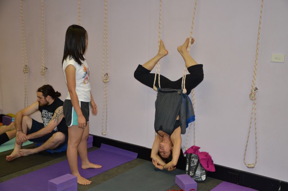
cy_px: 96
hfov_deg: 43.7
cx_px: 144
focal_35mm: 45
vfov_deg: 29.7
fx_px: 359
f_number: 4.2
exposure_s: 1/60
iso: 800
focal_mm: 30
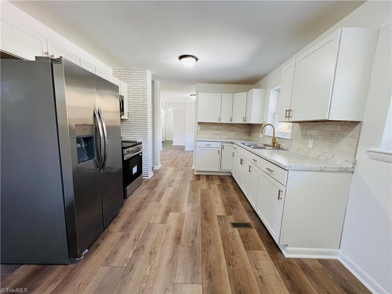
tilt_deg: -7.8
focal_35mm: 13
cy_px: 147
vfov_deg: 89.9
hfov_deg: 106.2
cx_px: 196
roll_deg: -2.0
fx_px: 147
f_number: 1.8
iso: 250
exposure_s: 1/120
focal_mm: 1.57
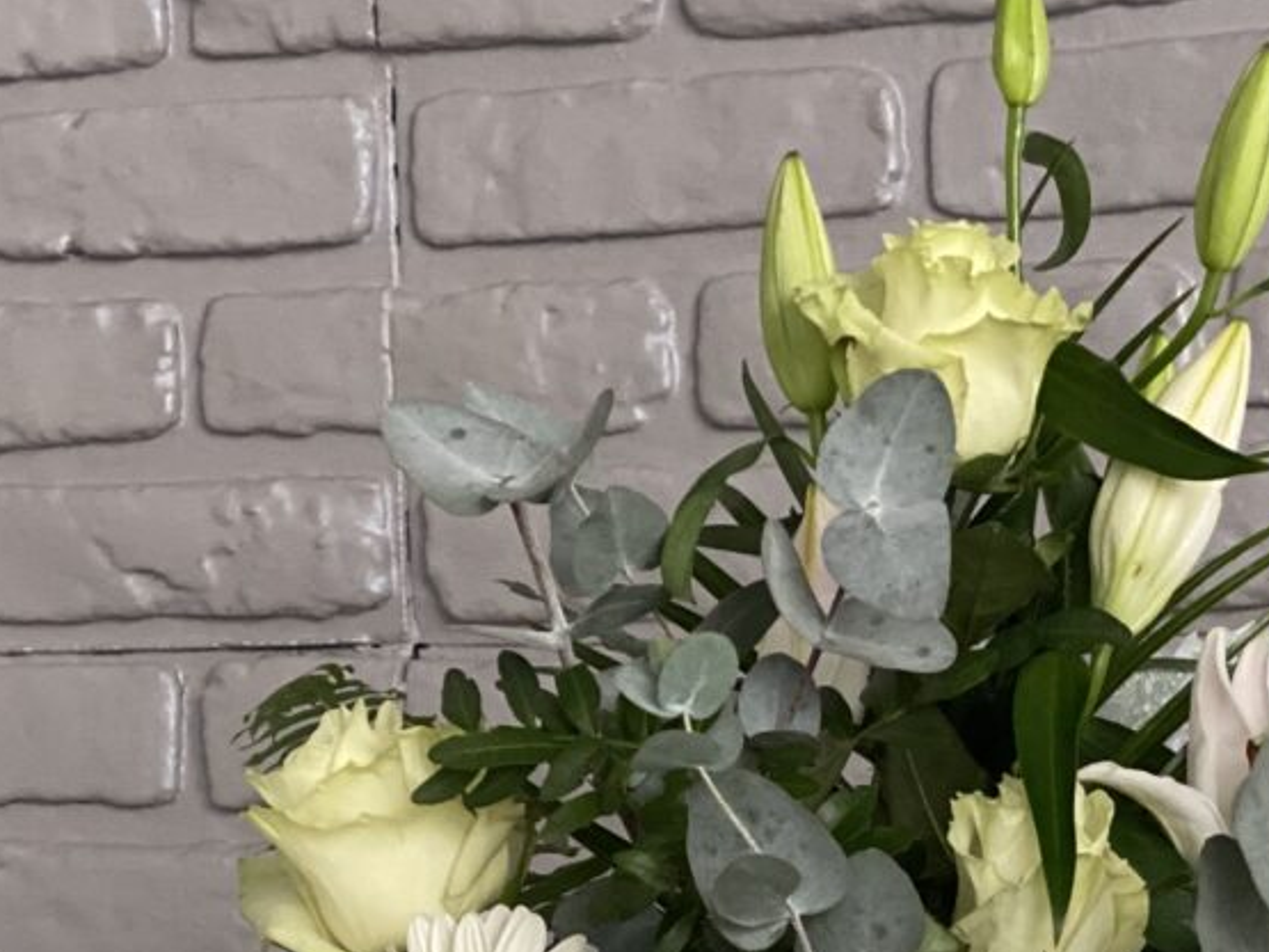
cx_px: 937
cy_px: 1261
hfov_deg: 13.7
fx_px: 5278
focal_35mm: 144
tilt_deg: -3.9
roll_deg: +0.4
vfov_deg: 10.1
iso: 200
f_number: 2
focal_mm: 6
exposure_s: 1/40
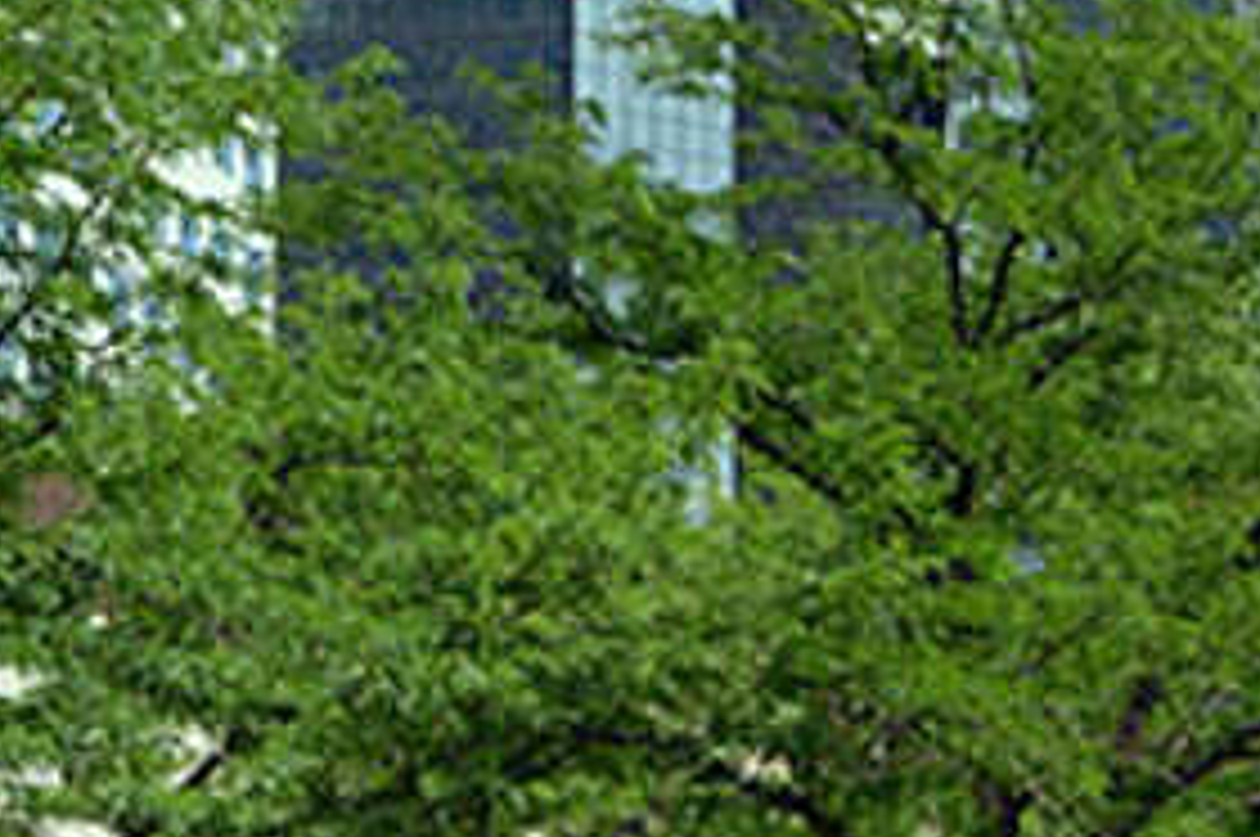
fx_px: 4999
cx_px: 918
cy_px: 675
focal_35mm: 143
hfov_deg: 14.3
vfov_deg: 9.5
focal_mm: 40
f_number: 8
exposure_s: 1/800
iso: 400
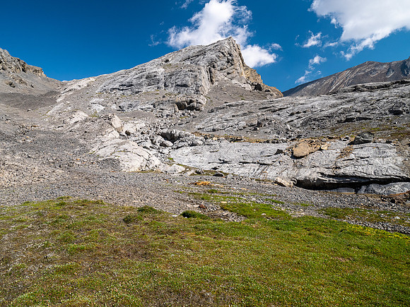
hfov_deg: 71.6
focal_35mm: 24
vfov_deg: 56.8
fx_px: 284
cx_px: 205
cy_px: 154
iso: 200
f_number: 8
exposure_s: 1/200
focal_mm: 12
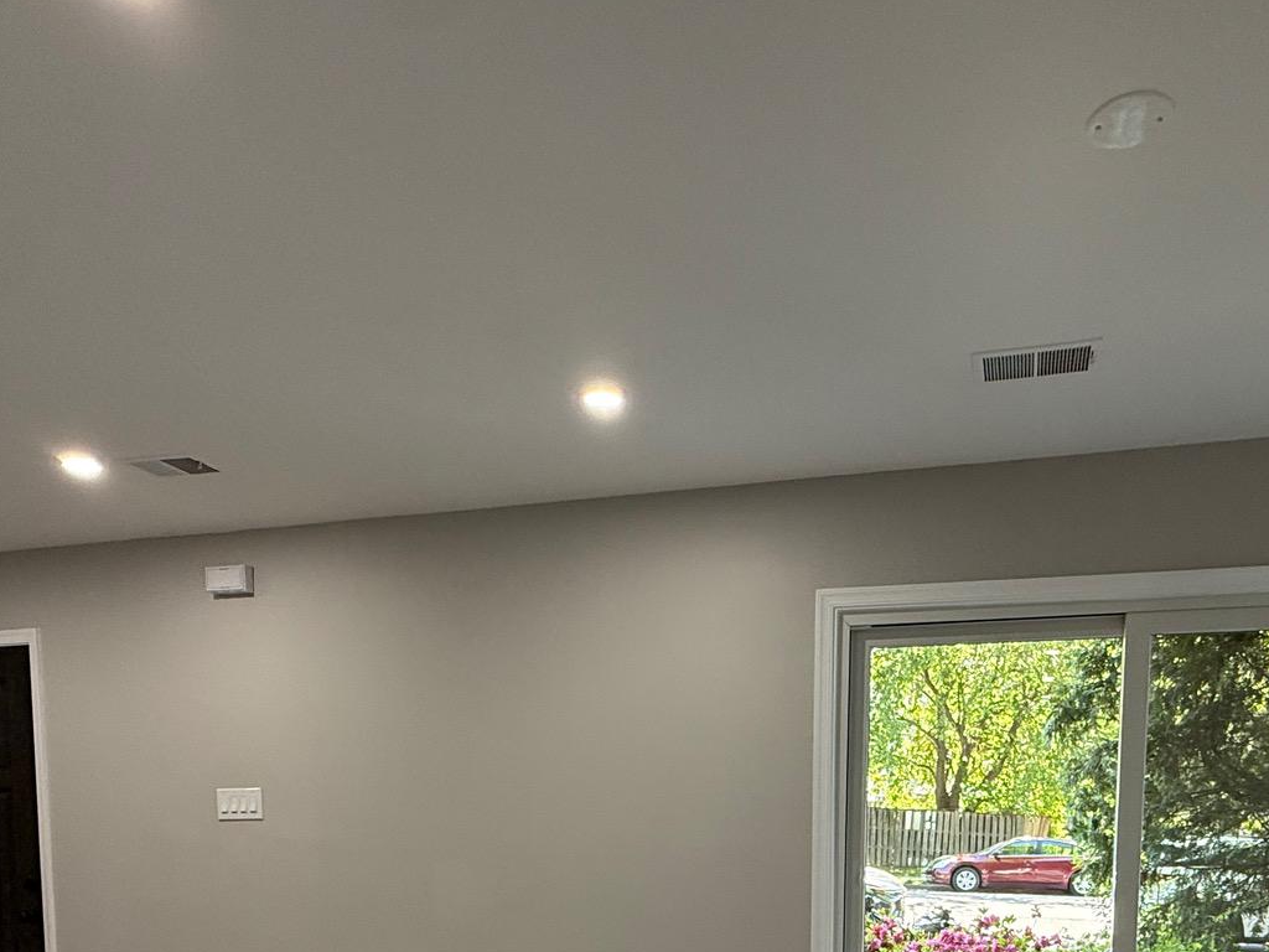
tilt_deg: -4.8
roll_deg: -0.8
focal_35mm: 28
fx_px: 1026
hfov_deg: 63.3
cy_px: 899
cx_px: 705
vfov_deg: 44.2
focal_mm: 2.22
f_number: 2.2
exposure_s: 1/120
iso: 200
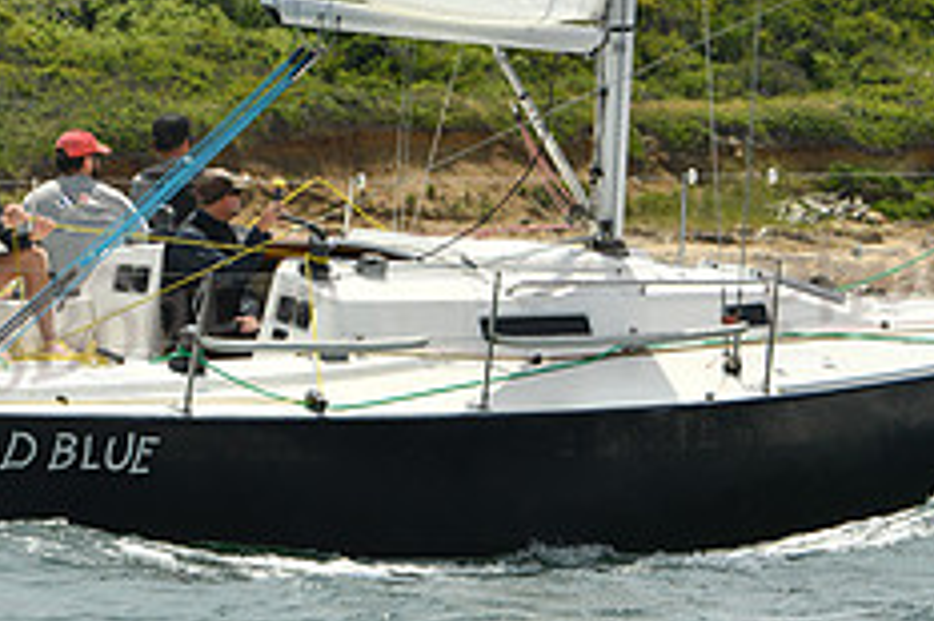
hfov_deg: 5.9
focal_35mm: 349
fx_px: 9048
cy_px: 82
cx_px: 549
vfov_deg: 3.9
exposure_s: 1/1250
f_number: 9
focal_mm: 140
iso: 320
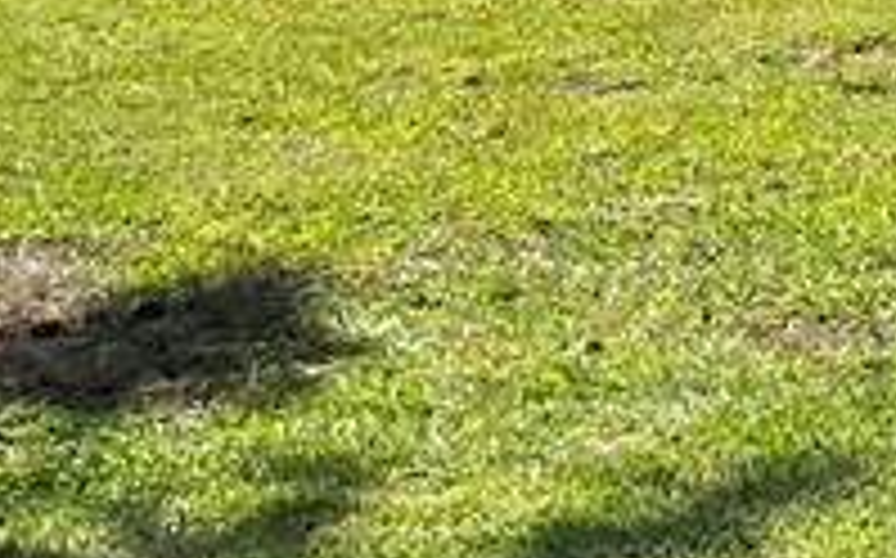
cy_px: -986
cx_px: 1990
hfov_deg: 12.3
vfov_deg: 8.1
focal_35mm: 142
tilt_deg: +9.2
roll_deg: -1.6
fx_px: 3465
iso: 50
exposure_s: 1/4651
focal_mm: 5.1
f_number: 1.6
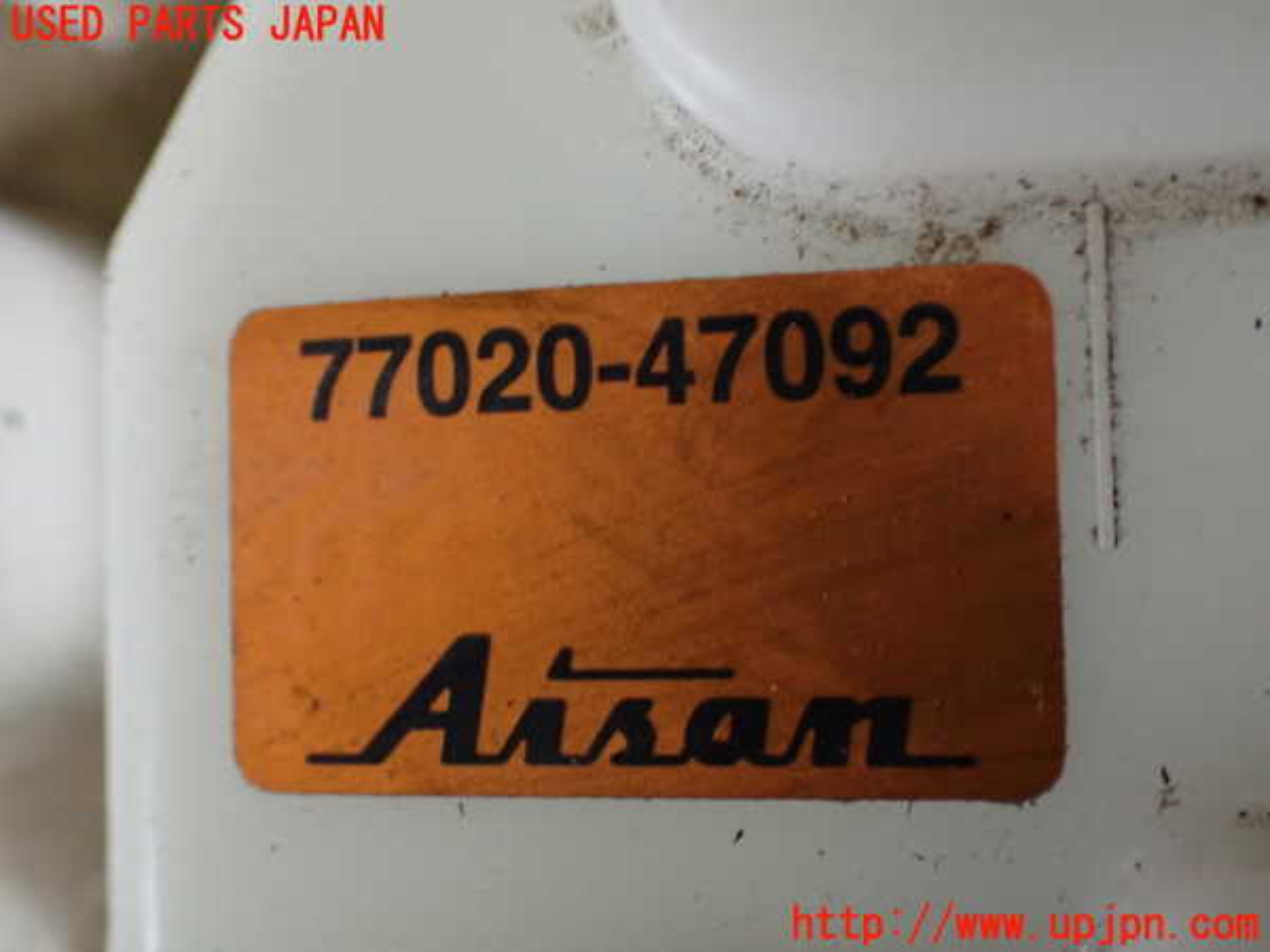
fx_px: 1724
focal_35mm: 47
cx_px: 635
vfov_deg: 30.9
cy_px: 476
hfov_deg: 40.4
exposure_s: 1/50
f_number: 3.1
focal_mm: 8.4
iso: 1000
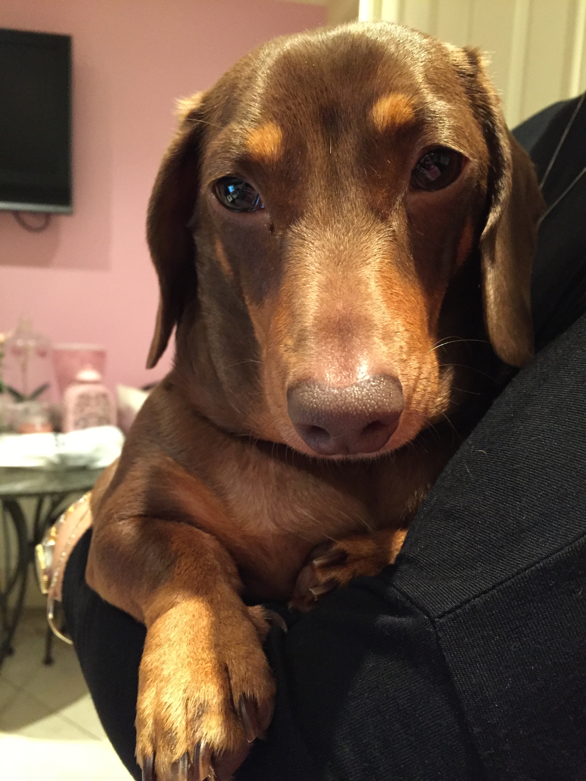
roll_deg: -3.5
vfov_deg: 61.7
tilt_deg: -8.2
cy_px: 390
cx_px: 293
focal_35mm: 29
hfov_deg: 48.2
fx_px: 655
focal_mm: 4.15
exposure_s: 1/17
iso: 320
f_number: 2.2
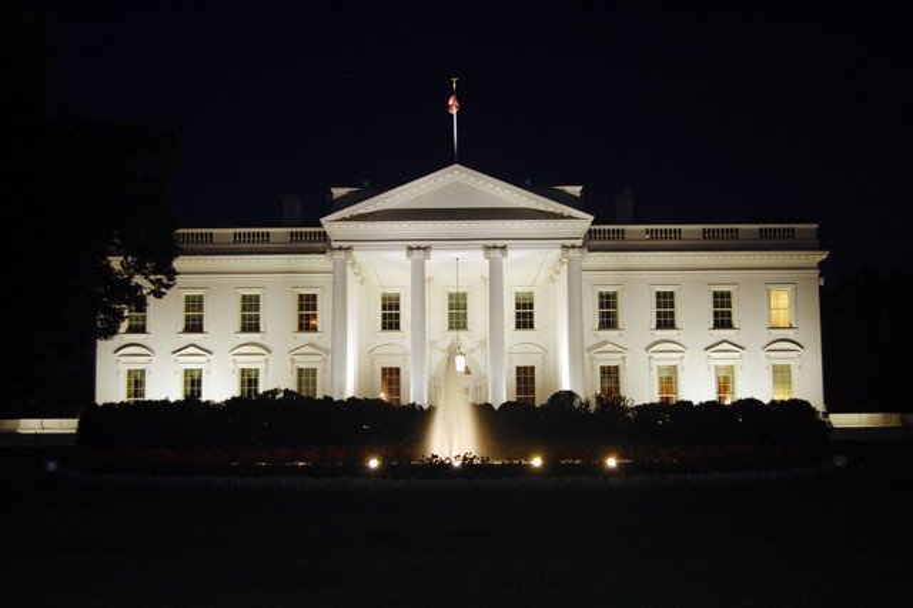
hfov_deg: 42.3
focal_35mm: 46
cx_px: 456
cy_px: 304
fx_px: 1179
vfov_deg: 28.9
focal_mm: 31
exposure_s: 1/1.6
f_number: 4.5
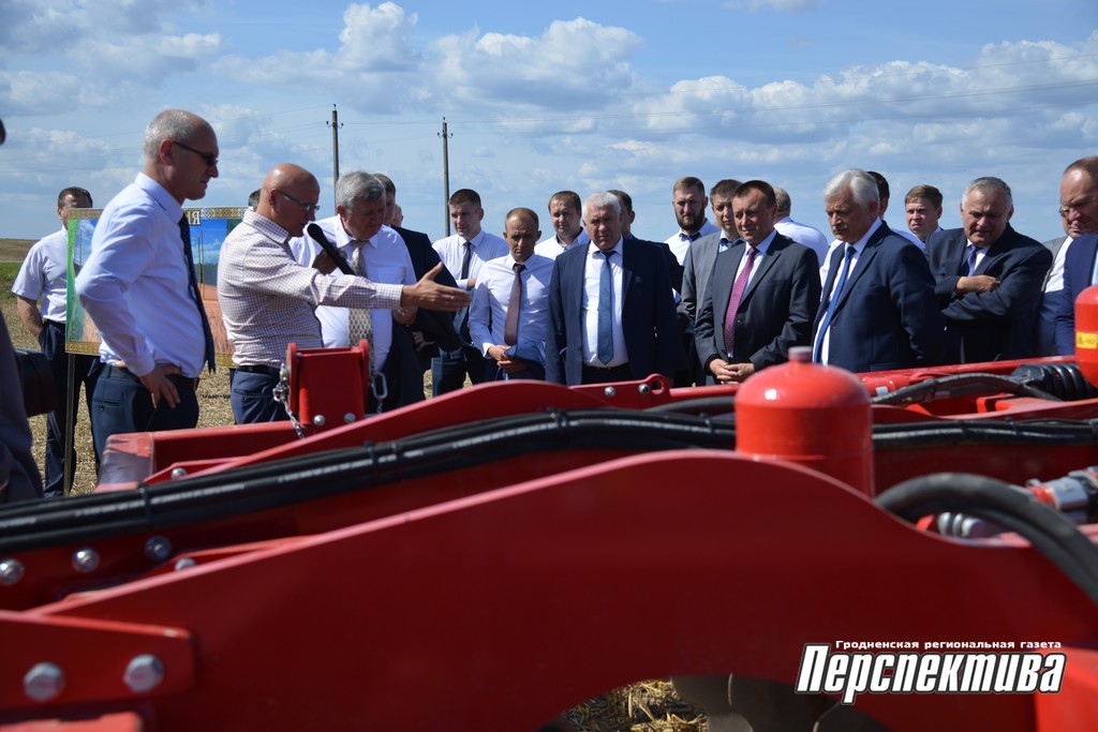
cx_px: 549
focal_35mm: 46
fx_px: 1403
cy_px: 366
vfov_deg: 29.3
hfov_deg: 42.7
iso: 125
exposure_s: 1/800
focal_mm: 46
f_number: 5
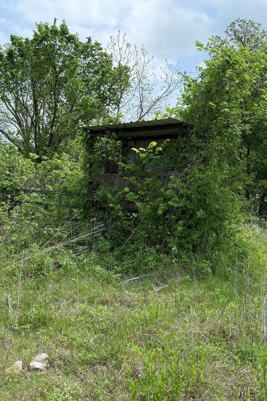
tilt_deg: +0.6
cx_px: 134
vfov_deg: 55.8
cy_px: 197
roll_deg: -1.2
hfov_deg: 38.9
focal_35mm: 34
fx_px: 378
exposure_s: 1/3425
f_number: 1.78
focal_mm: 6.76
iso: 100
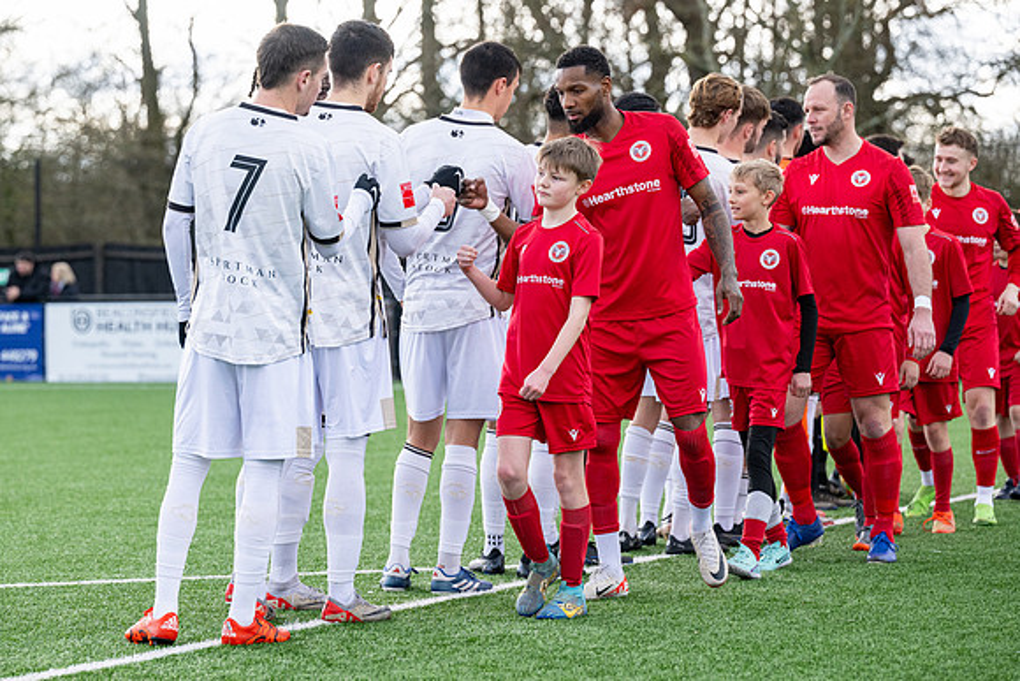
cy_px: 357
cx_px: 469
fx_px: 3366
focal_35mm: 119
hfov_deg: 17.2
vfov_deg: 11.5
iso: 800
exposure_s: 1/1250
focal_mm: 110
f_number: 4
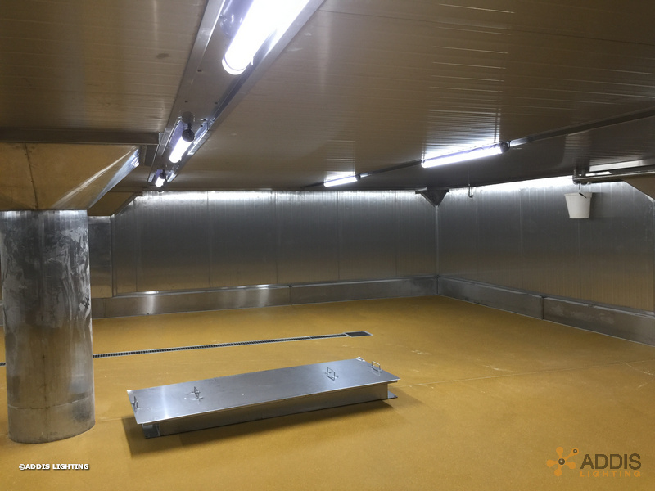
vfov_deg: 48.2
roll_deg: +0.3
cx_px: 328
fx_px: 549
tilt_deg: -3.6
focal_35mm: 29
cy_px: 246
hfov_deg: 61.7
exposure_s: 1/33
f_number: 2.2
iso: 50
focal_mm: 4.15
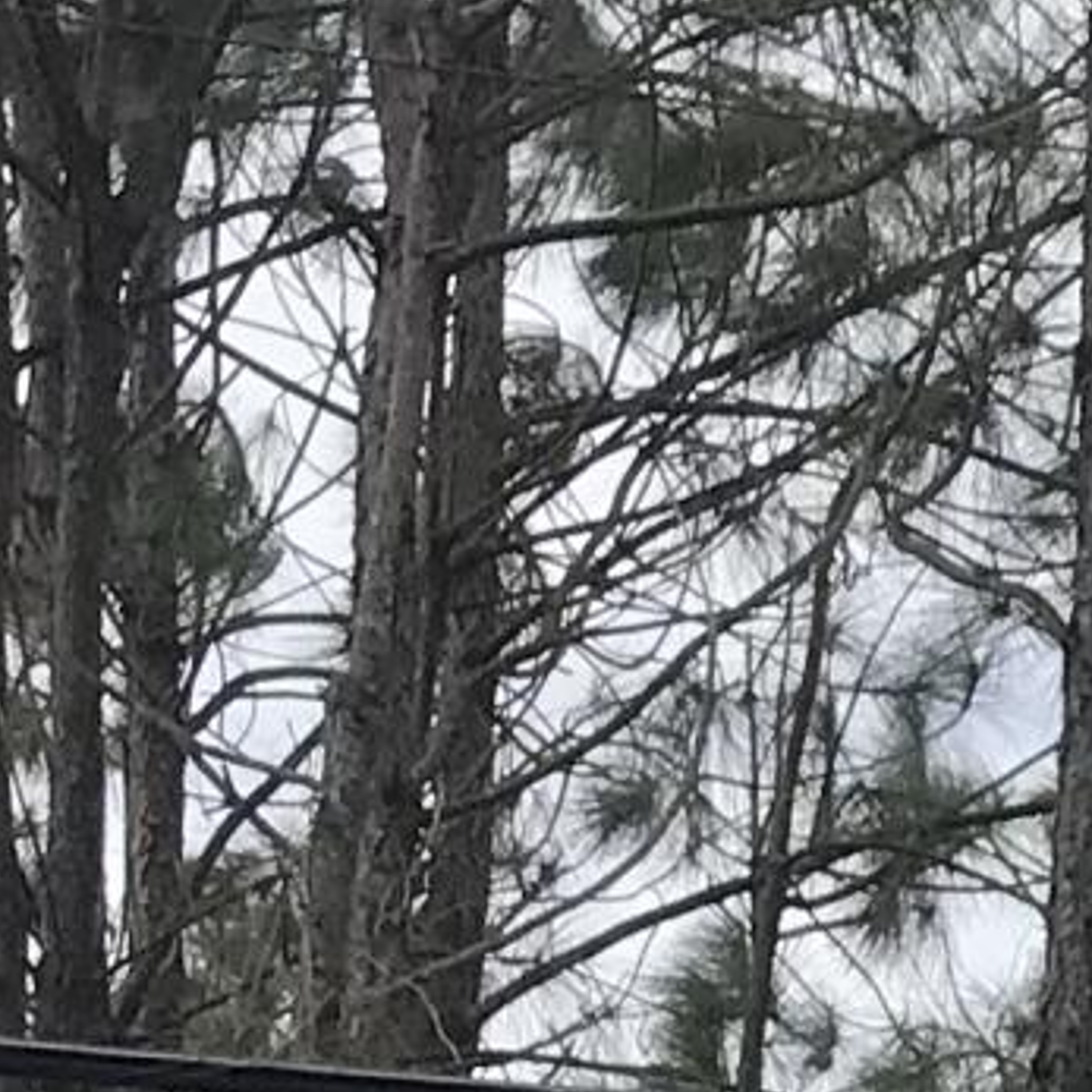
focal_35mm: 214
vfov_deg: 7.5
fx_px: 7638
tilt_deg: +9.1
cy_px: 2933
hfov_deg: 7.6
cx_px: 2754
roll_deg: -1.2
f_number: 1.8
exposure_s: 1/2398
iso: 20
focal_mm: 3.99
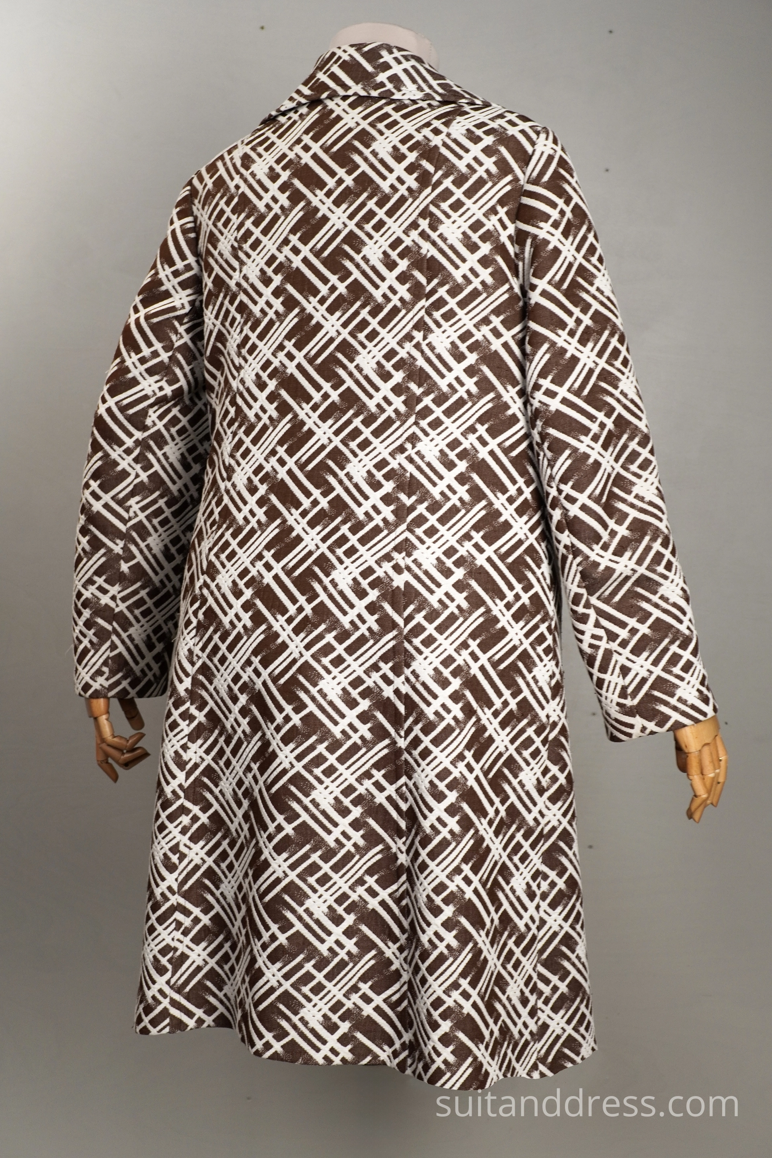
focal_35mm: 48
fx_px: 1544
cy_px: 579
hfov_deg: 28.1
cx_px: 386
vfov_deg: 41.1
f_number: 6.3
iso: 400
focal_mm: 32
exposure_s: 1/80
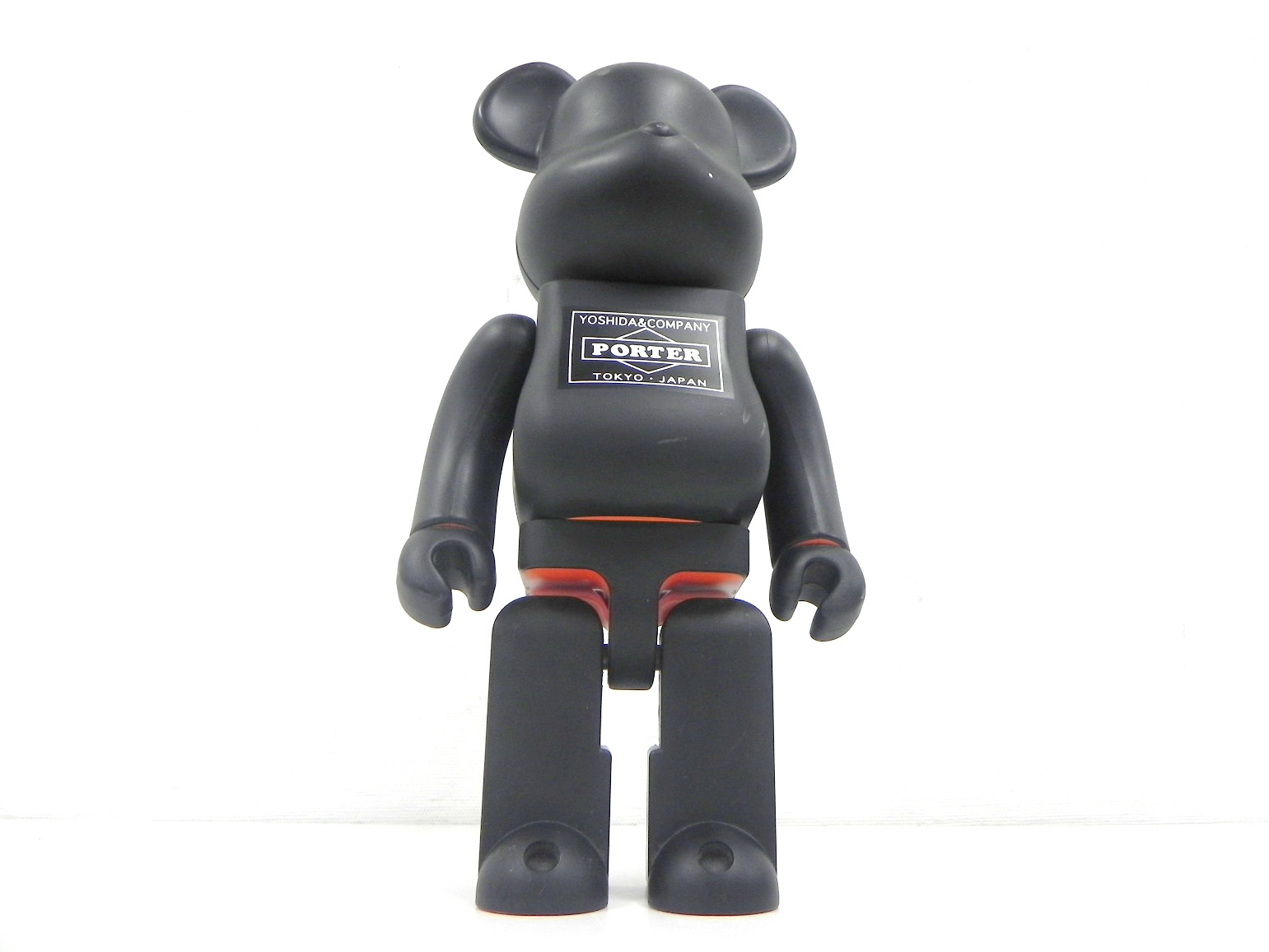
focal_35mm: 27
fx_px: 990
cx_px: 644
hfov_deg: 65.3
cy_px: 466
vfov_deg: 51.4
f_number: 2.8
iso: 160
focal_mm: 4.6
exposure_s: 1/50.1
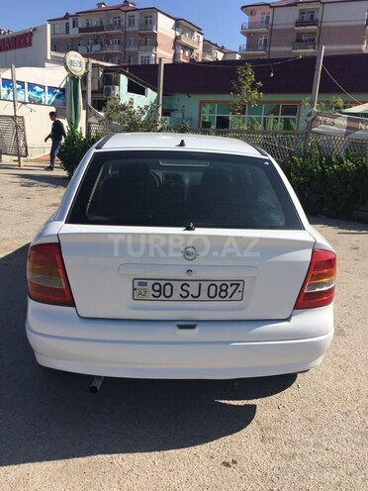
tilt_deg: -13.0
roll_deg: -2.7
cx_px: 184
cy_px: 246
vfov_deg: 61.7
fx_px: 411
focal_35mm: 29
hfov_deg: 48.2
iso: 32
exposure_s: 1/2326
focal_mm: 4.15
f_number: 2.2
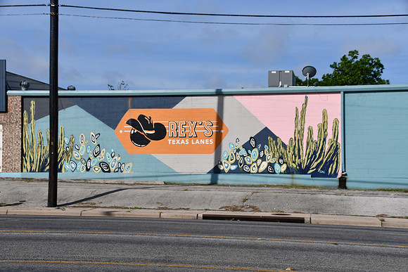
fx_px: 748
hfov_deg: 30.5
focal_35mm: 66
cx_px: 204
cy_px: 136
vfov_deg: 20.6
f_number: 10
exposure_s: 1/400
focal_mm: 44
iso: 100
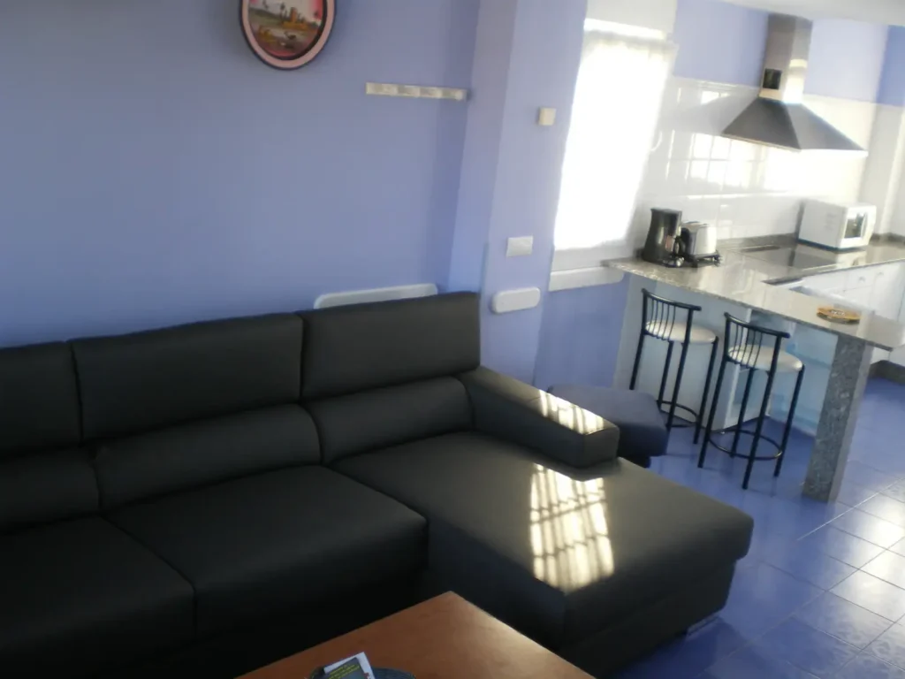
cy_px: 340
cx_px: 452
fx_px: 993
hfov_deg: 49.0
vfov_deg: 37.7
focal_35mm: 38
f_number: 3.1
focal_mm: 6.3
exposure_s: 1/50
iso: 125
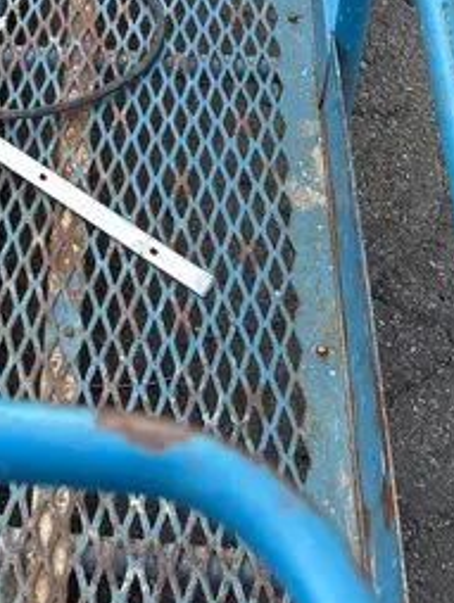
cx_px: -19
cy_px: -170
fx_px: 1309
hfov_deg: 19.0
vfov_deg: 23.2
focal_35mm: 75
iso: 50
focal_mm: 5.7
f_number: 1.5
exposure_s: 1/833
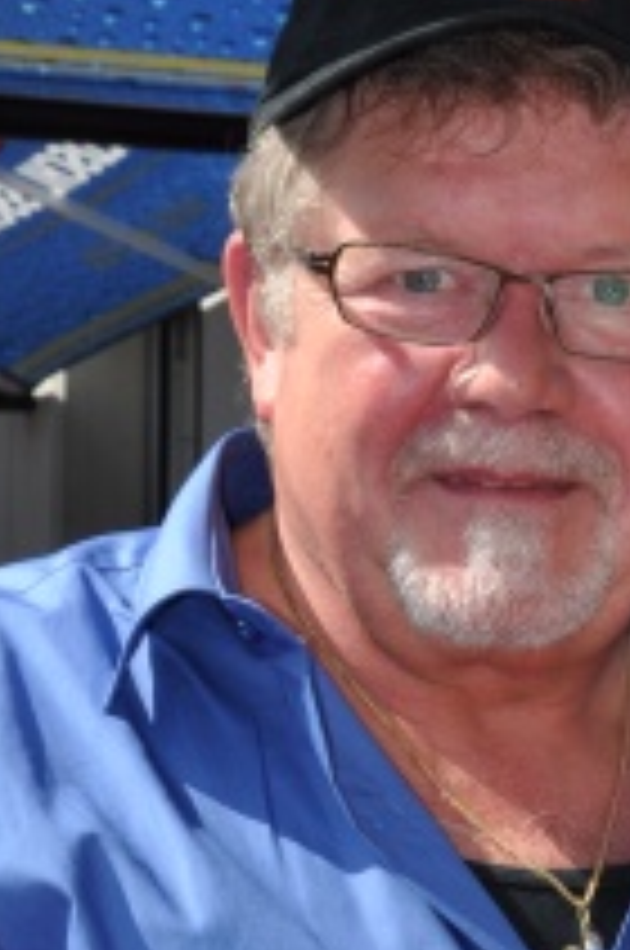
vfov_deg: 12.5
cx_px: 524
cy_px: 1058
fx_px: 4266
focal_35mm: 162
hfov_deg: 8.4
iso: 200
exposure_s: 1/200
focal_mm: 38
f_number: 11
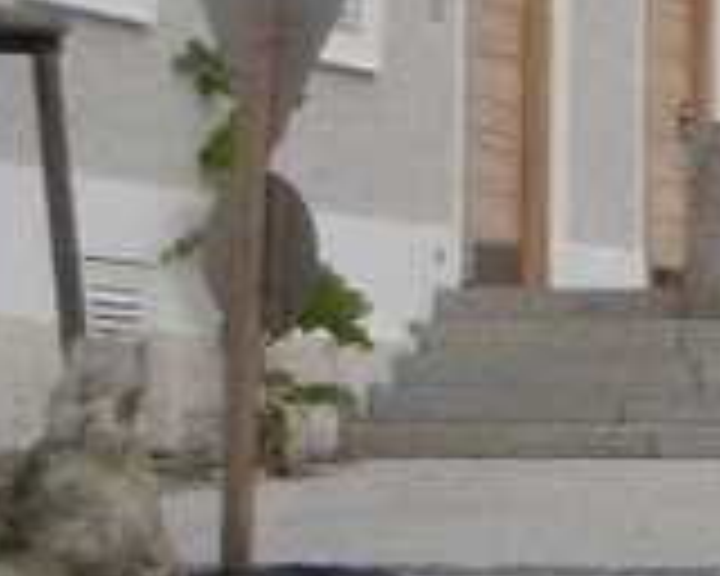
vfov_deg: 7.3
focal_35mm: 209
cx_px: 1462
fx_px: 4454
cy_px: -112
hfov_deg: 8.7
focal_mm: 6.7
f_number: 3.5
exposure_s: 1/250
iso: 160
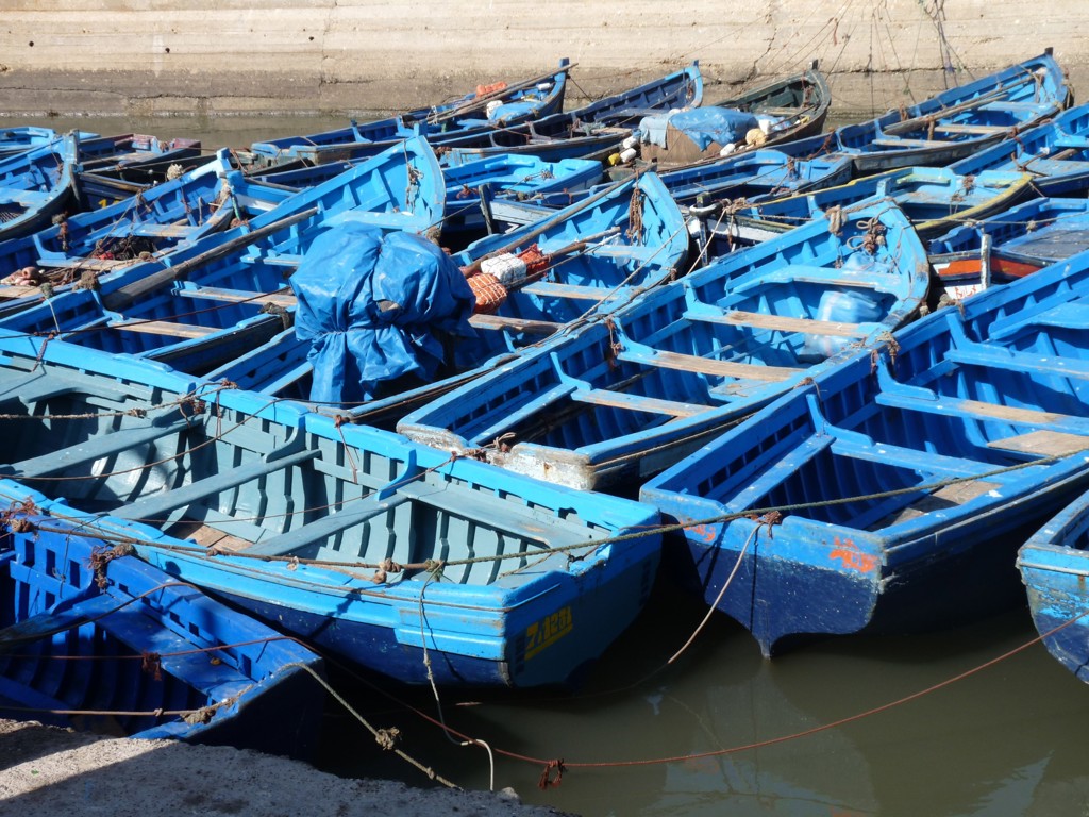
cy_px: 408
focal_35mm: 55
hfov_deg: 34.9
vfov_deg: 26.6
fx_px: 1730
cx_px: 544
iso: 100
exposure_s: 1/400
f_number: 5.6
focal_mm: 9.8
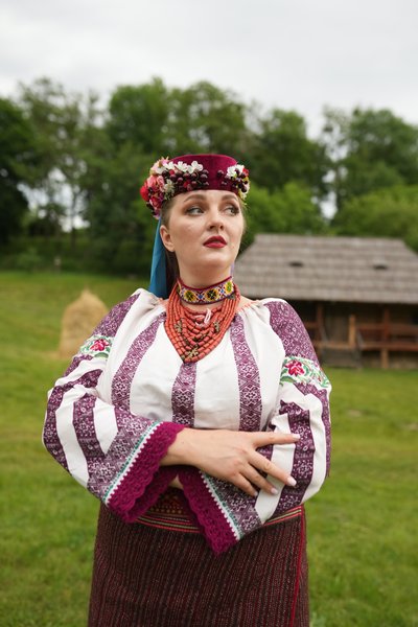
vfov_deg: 54.4
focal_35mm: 35
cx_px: 209
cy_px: 314
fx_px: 610
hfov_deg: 37.9
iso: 800
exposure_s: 1/160
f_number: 2.5
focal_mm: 35
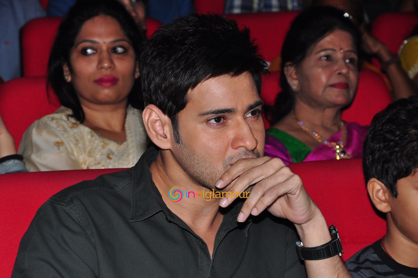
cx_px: 209
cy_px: 139
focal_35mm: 158
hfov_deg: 13.1
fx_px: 1827
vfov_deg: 8.7
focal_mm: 105
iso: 400
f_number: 10
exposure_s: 1/125
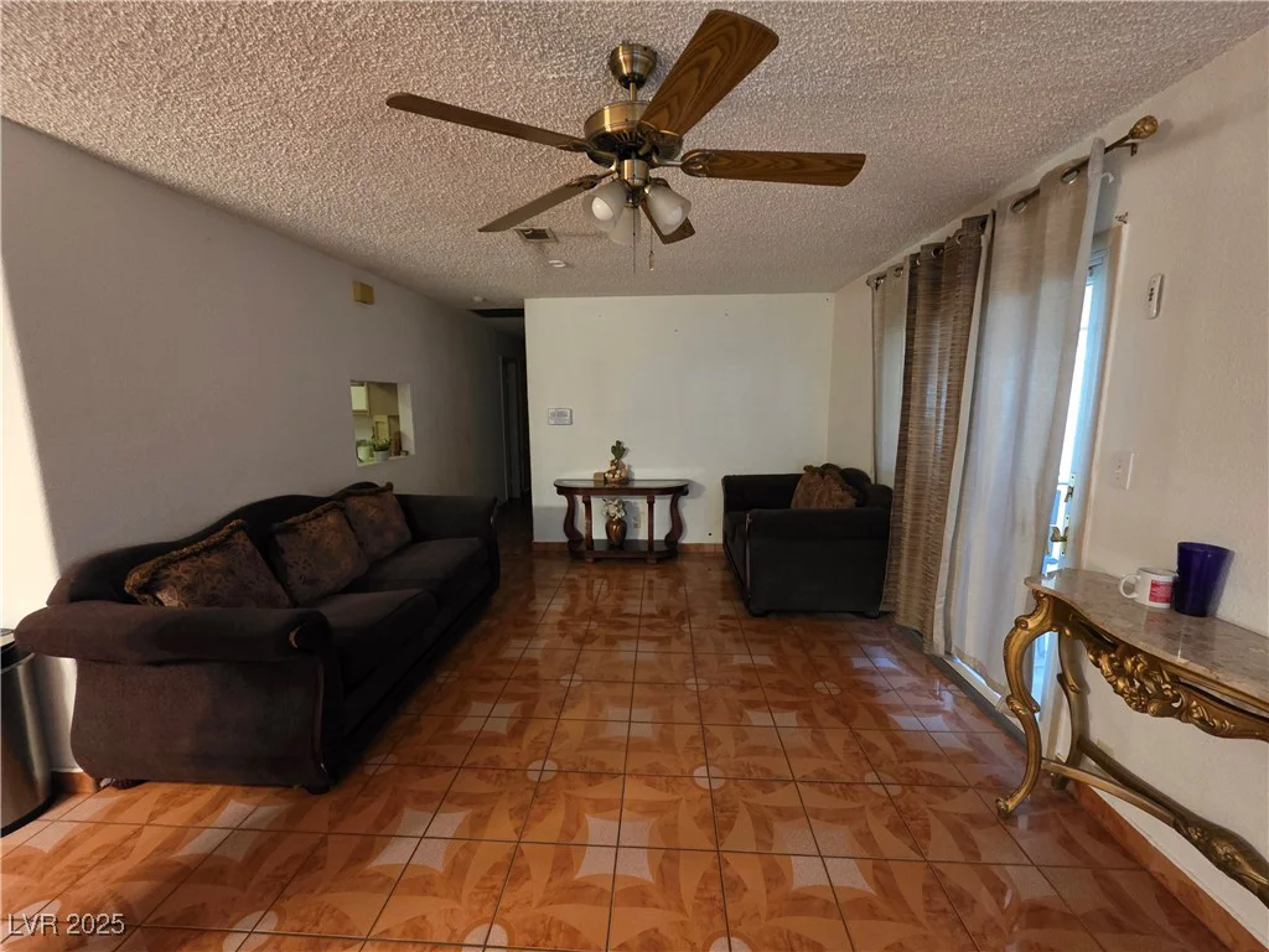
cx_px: 634
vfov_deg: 89.9
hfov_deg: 106.2
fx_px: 477
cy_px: 476
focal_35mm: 13
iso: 1000
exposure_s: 1/60
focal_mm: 2.2
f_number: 1.9
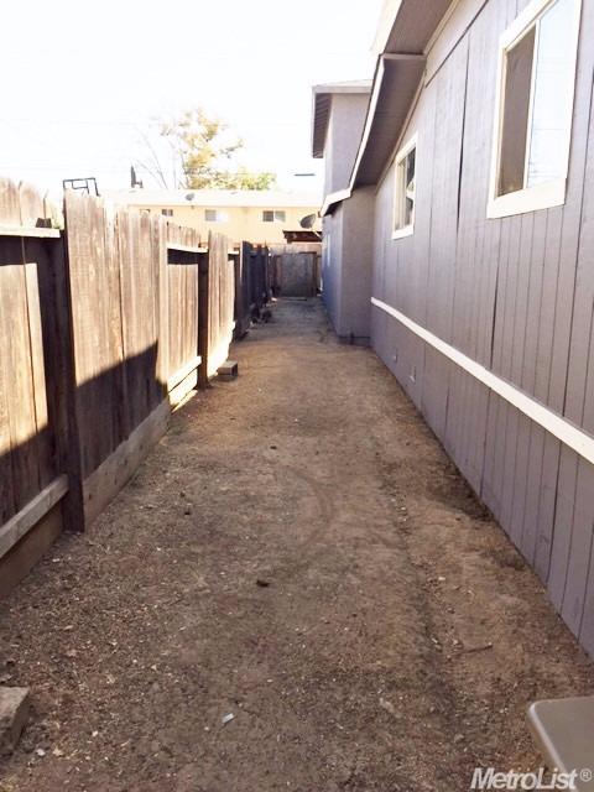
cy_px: 396
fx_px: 664
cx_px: 297
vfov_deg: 61.7
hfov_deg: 48.2
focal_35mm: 29
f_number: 2.2
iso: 32
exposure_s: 1/807
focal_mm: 4.15
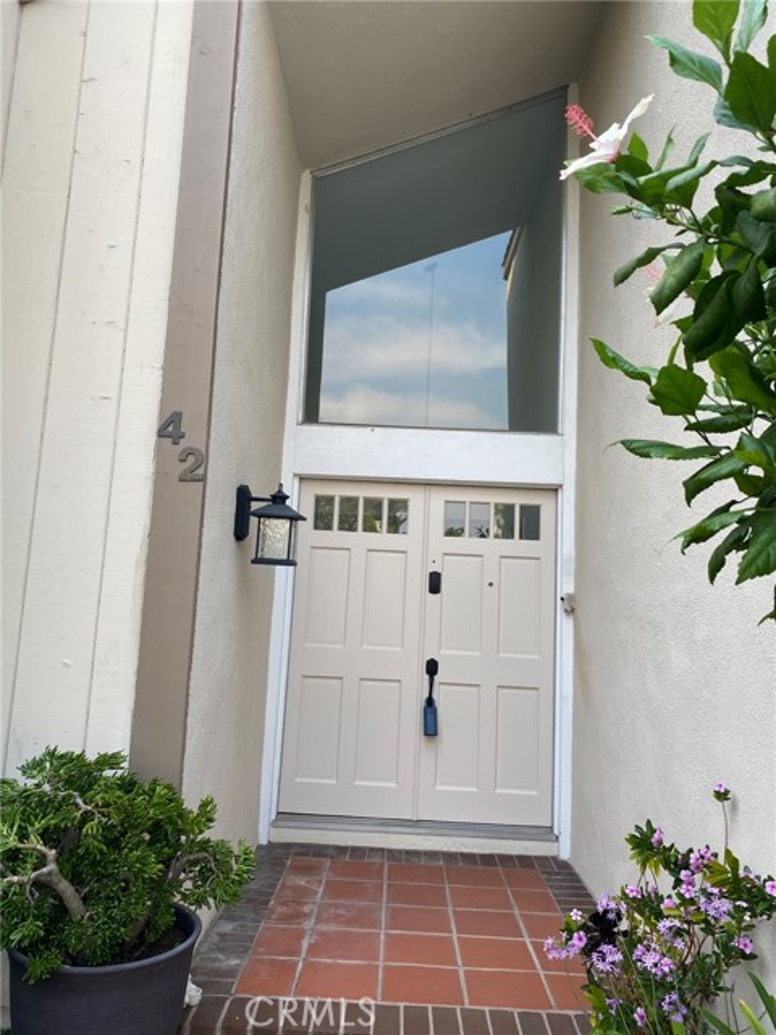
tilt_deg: +9.7
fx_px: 777
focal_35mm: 26
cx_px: 388
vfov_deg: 67.3
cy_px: 518
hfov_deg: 53.1
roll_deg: -3.1
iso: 32
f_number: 1.8
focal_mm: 4.25
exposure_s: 1/193
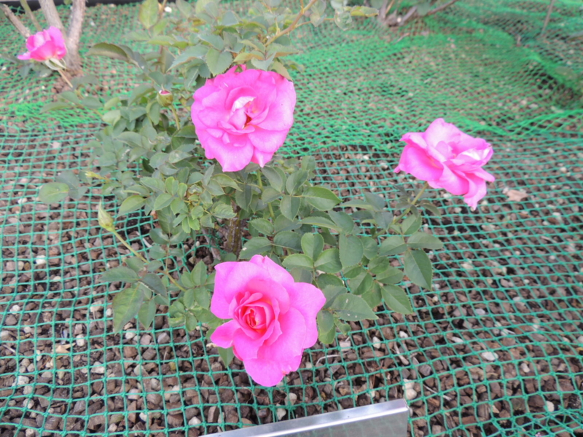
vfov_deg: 56.8
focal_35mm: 24
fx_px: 404
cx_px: 292
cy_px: 218
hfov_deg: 71.6
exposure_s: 1/80
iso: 100
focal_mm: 4.3
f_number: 3
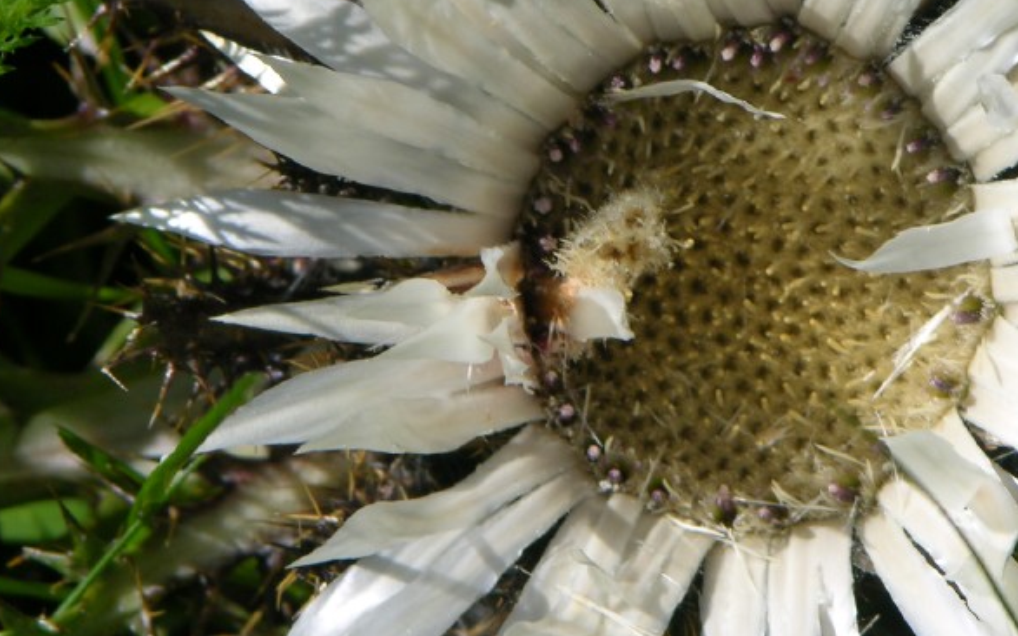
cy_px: 278
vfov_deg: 2.5
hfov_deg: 4.0
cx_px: 698
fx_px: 14396
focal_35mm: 519
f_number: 6.6
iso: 50
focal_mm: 71.2
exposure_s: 1/312
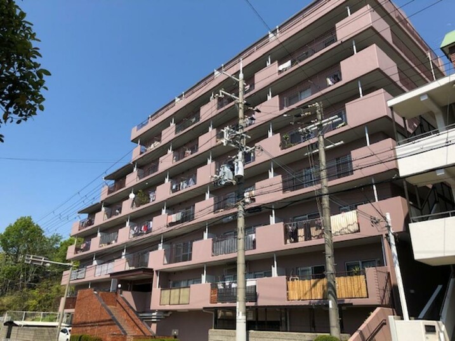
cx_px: 228
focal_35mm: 28
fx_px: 368
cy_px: 170
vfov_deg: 49.8
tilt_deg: +22.9
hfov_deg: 63.4
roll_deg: -0.6
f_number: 1.8
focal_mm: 3.99
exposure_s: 1/1675
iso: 20
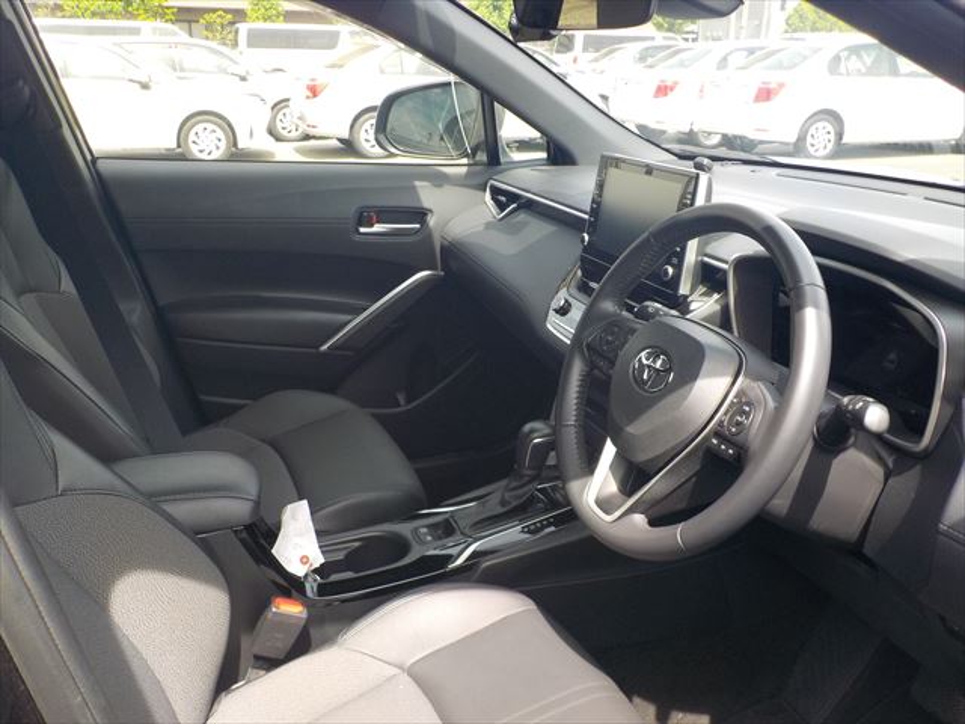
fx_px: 836
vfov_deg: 46.8
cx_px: 482
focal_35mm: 30
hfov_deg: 60.0
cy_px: 362
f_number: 3.3
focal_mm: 4.1
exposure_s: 1/200
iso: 125
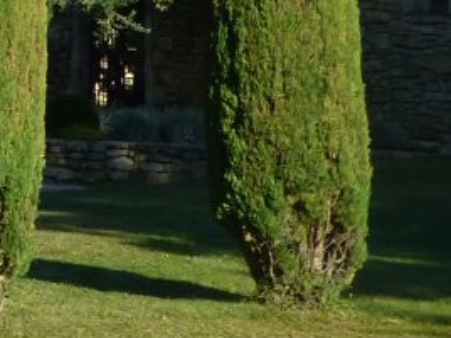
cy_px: -341
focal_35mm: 179
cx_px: -732
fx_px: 2332
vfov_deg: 7.9
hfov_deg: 9.5
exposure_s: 1/640
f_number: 4
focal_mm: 5.4
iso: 100
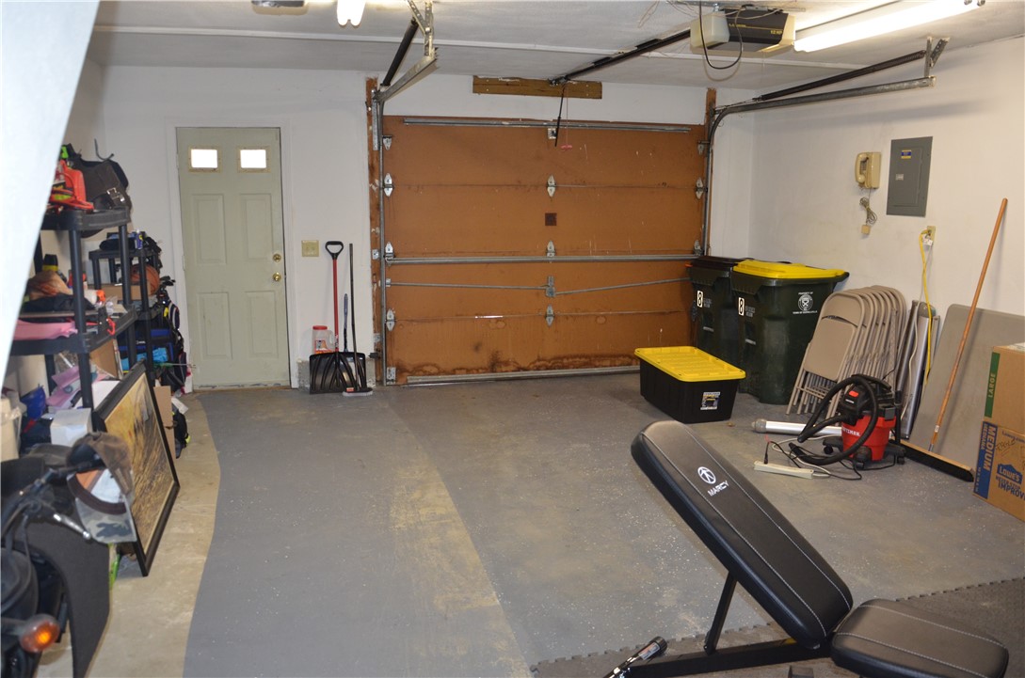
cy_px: 339
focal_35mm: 27
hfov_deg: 67.5
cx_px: 512
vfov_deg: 47.7
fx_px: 767
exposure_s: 1/60
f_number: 3.5
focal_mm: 18
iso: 800
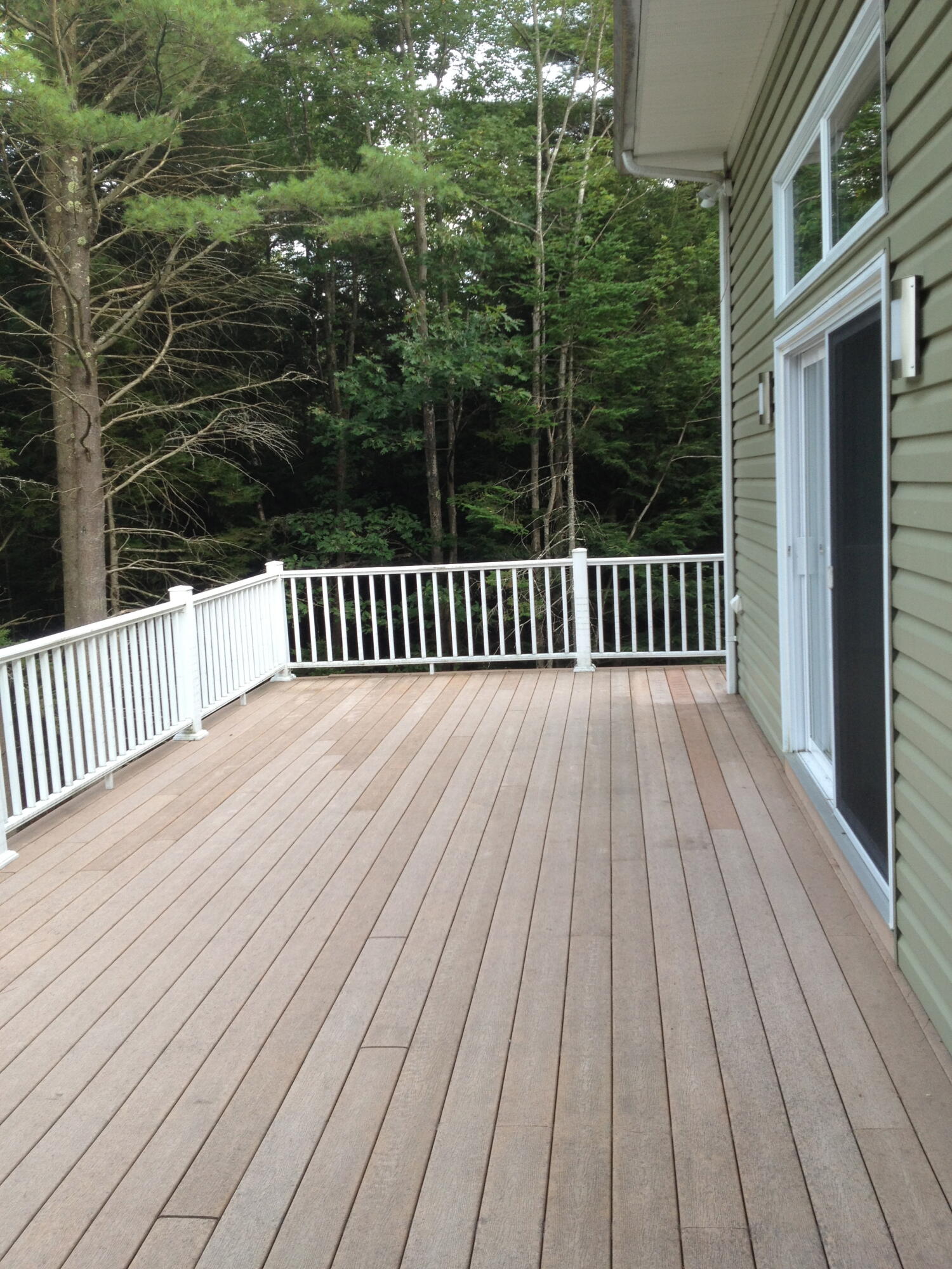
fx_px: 1283
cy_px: 634
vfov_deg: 52.6
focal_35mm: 35
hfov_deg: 40.7
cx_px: 476
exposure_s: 1/120
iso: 50
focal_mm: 4.28
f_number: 2.4
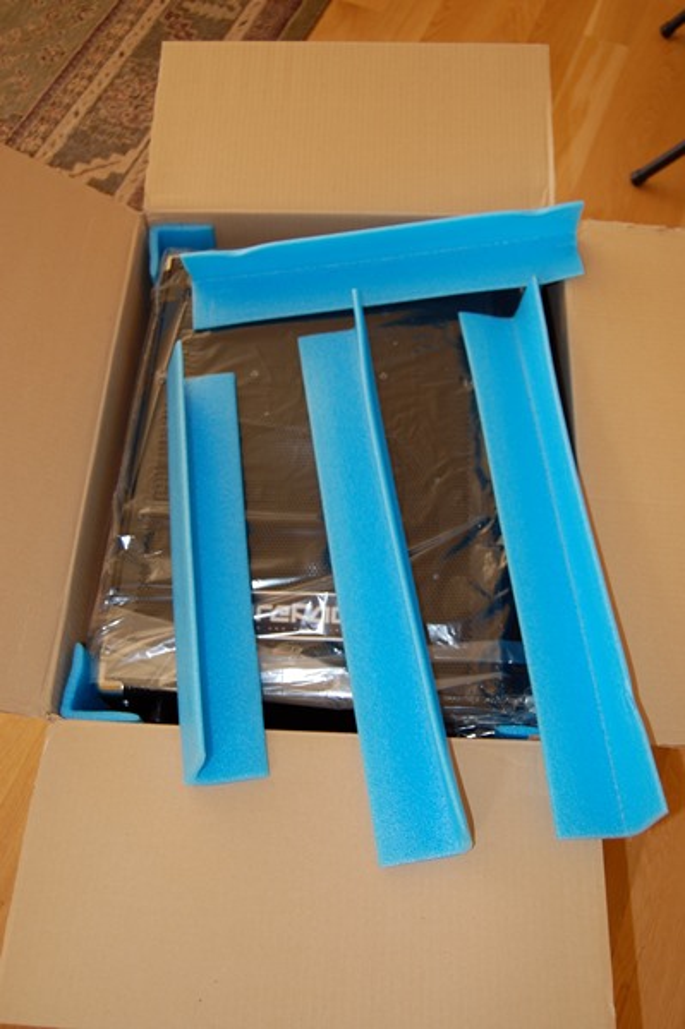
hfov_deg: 38.3
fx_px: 986
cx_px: 342
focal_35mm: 34
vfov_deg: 55.1
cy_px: 514
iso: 400
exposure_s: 1/60
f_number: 3.8
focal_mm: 23
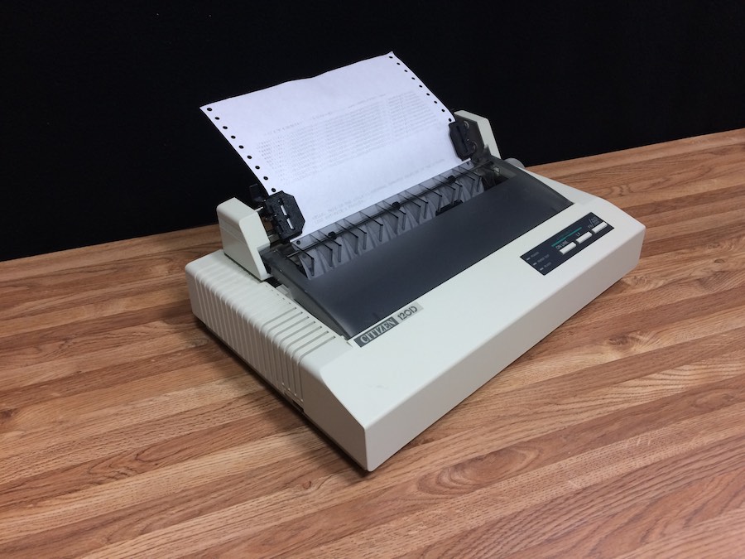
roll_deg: +0.4
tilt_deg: -35.6
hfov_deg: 61.7
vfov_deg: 48.2
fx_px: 624
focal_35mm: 29
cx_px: 372
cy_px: 280
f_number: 2.2
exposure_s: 1/33
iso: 40
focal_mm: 4.15
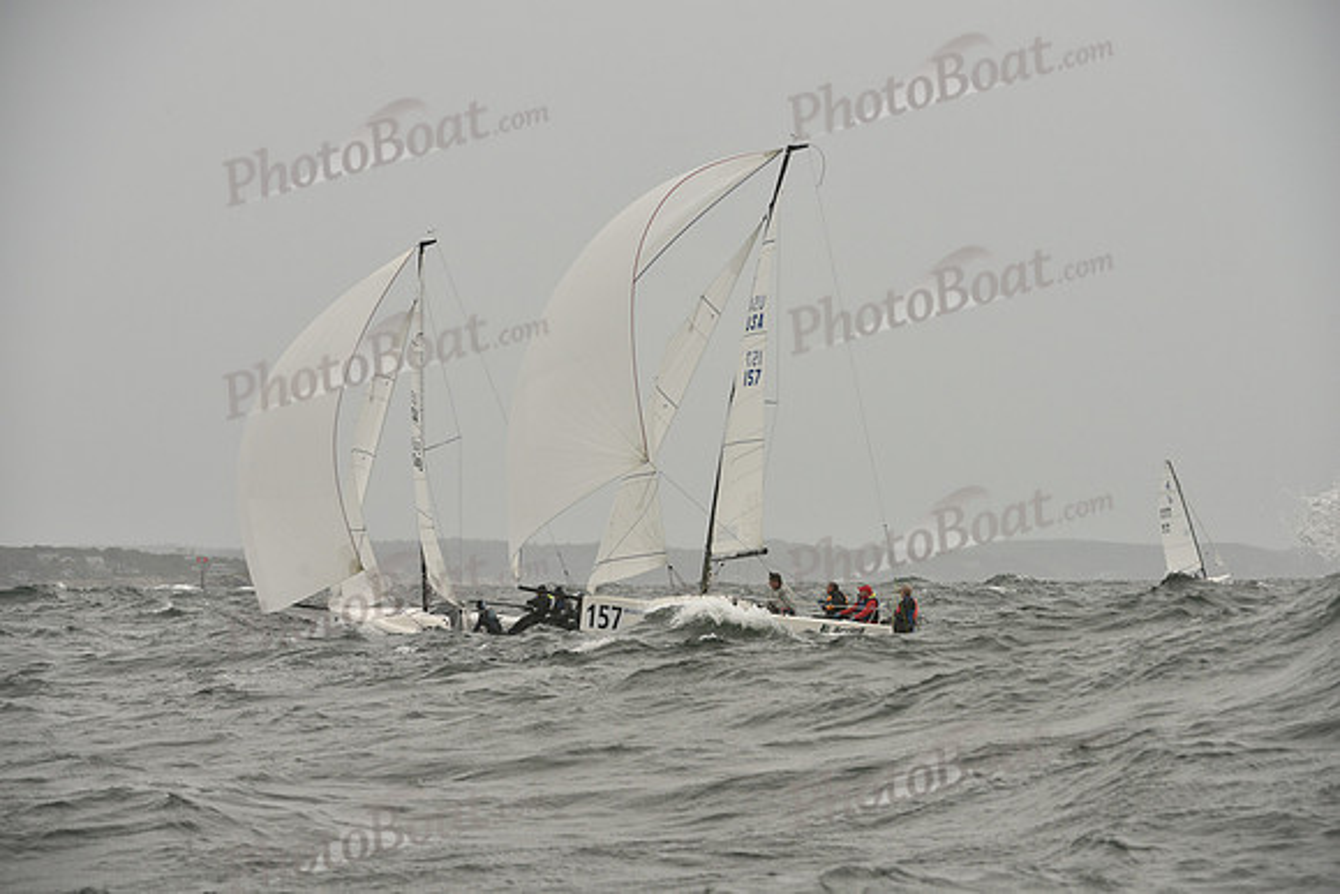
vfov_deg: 6.9
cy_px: 447
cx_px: 670
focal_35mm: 200
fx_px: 7446
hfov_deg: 10.3
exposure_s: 1/1250
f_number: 7.1
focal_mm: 200
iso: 400
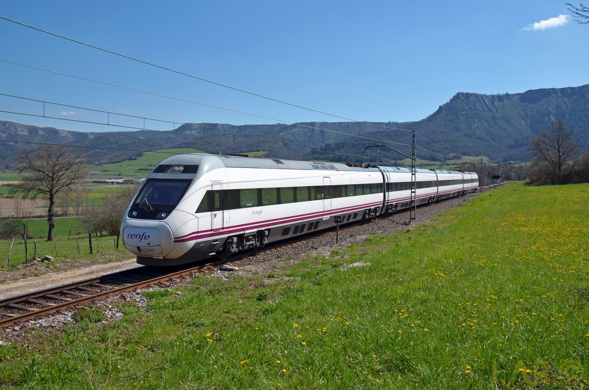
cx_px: 294
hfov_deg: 57.3
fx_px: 539
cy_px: 195
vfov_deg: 39.8
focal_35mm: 33
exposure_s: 1/800
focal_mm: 22
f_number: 7.1
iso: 200
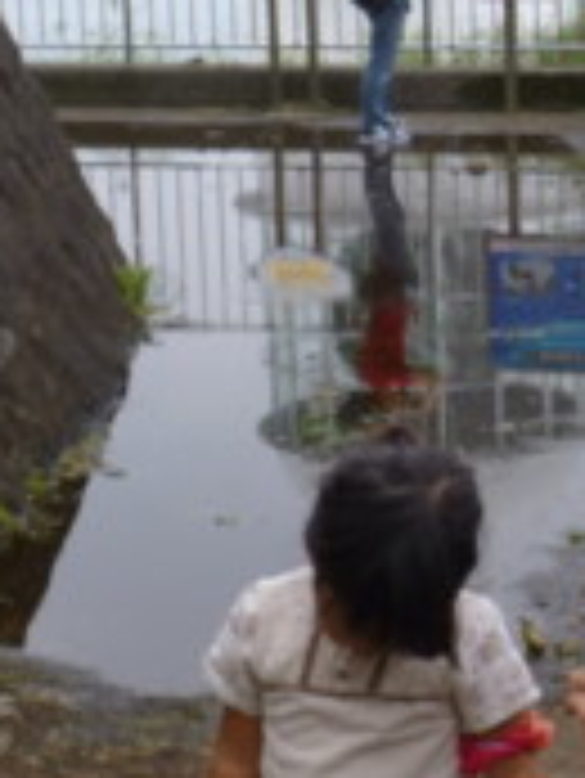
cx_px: 662
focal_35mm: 99
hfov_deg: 14.6
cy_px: 283
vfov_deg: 19.8
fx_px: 2228
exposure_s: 1/250
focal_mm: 6.8
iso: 100
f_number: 3.2
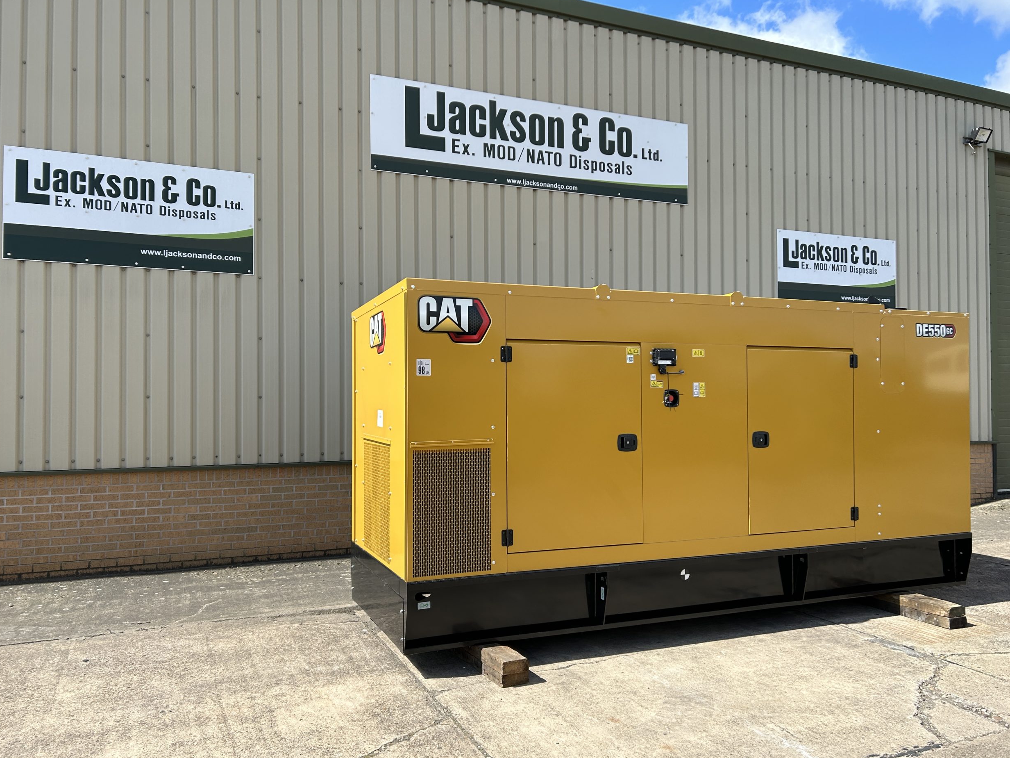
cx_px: 499
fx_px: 788
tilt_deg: +2.7
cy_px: 389
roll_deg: -0.5
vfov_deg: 51.4
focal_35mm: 27
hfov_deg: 65.3
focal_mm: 5.7
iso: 50
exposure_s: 1/2762
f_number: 1.5
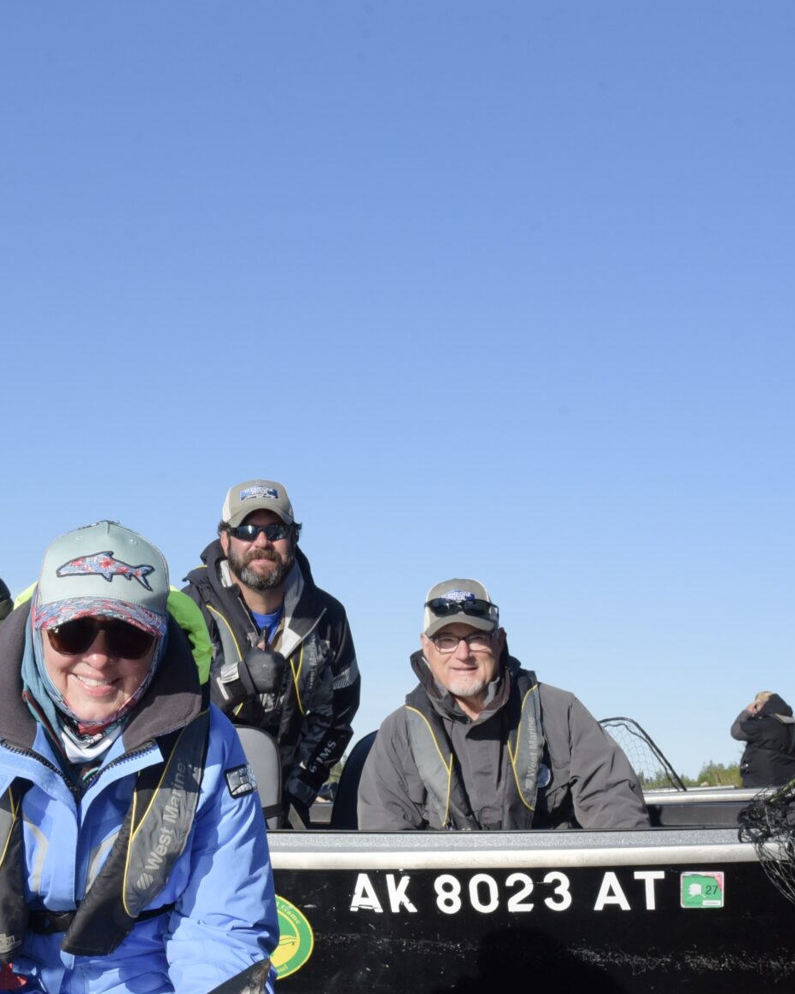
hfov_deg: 23.3
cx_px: 110
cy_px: 678
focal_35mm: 64
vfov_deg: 29.3
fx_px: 1883
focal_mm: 31
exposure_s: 1/800
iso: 800
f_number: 14
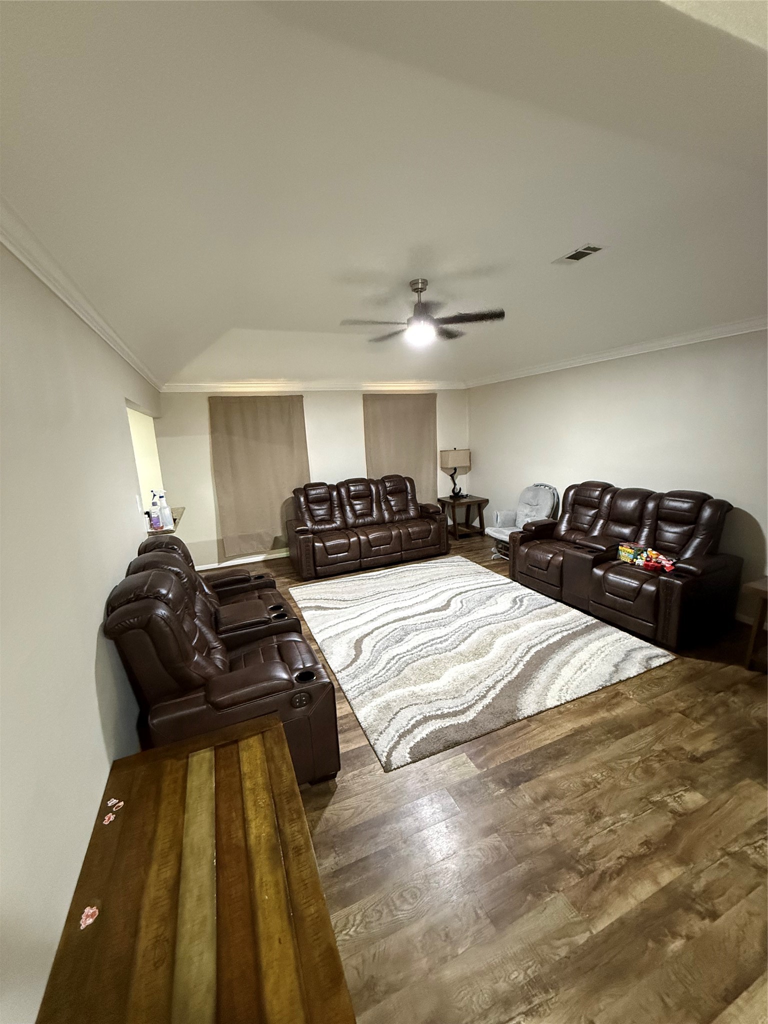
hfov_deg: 85.7
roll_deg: +2.4
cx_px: 384
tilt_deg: -10.2
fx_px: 414
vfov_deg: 102.1
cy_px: 512
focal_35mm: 14
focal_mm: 2.22
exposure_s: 1/60
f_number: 2.2
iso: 1000
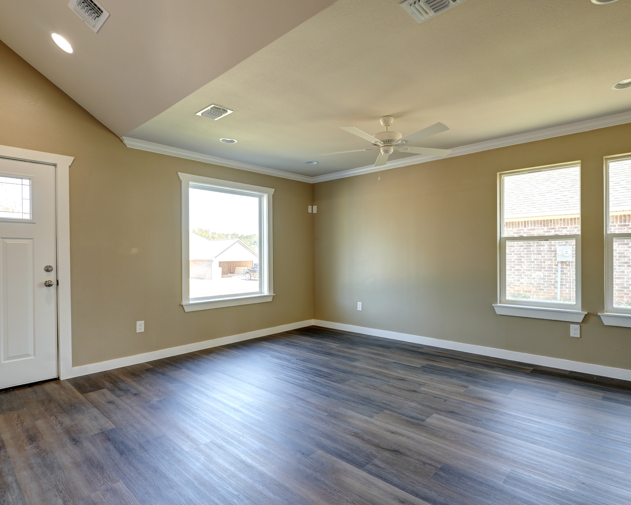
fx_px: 355
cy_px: 258
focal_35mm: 19
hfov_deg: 83.2
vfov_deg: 70.8
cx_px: 337
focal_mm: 16
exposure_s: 1/25
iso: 320
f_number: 8
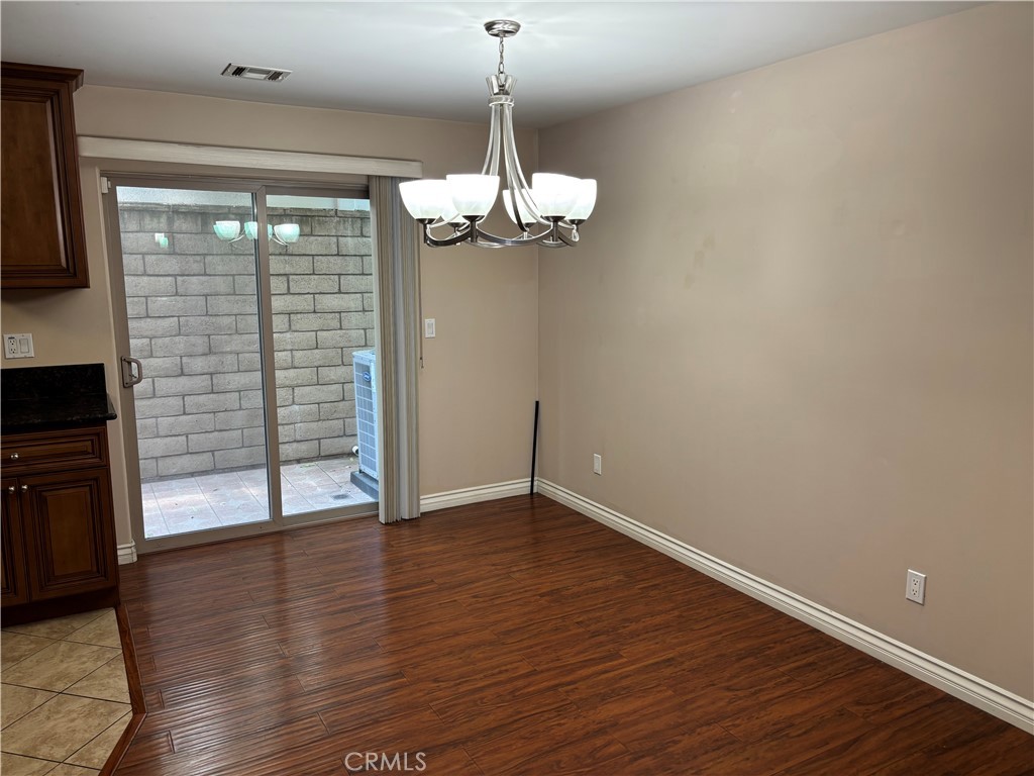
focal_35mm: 26
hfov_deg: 67.3
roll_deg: -0.1
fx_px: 777
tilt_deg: -7.9
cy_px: 388
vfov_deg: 53.1
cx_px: 517
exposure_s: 1/60
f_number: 1.6
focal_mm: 5.96
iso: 100
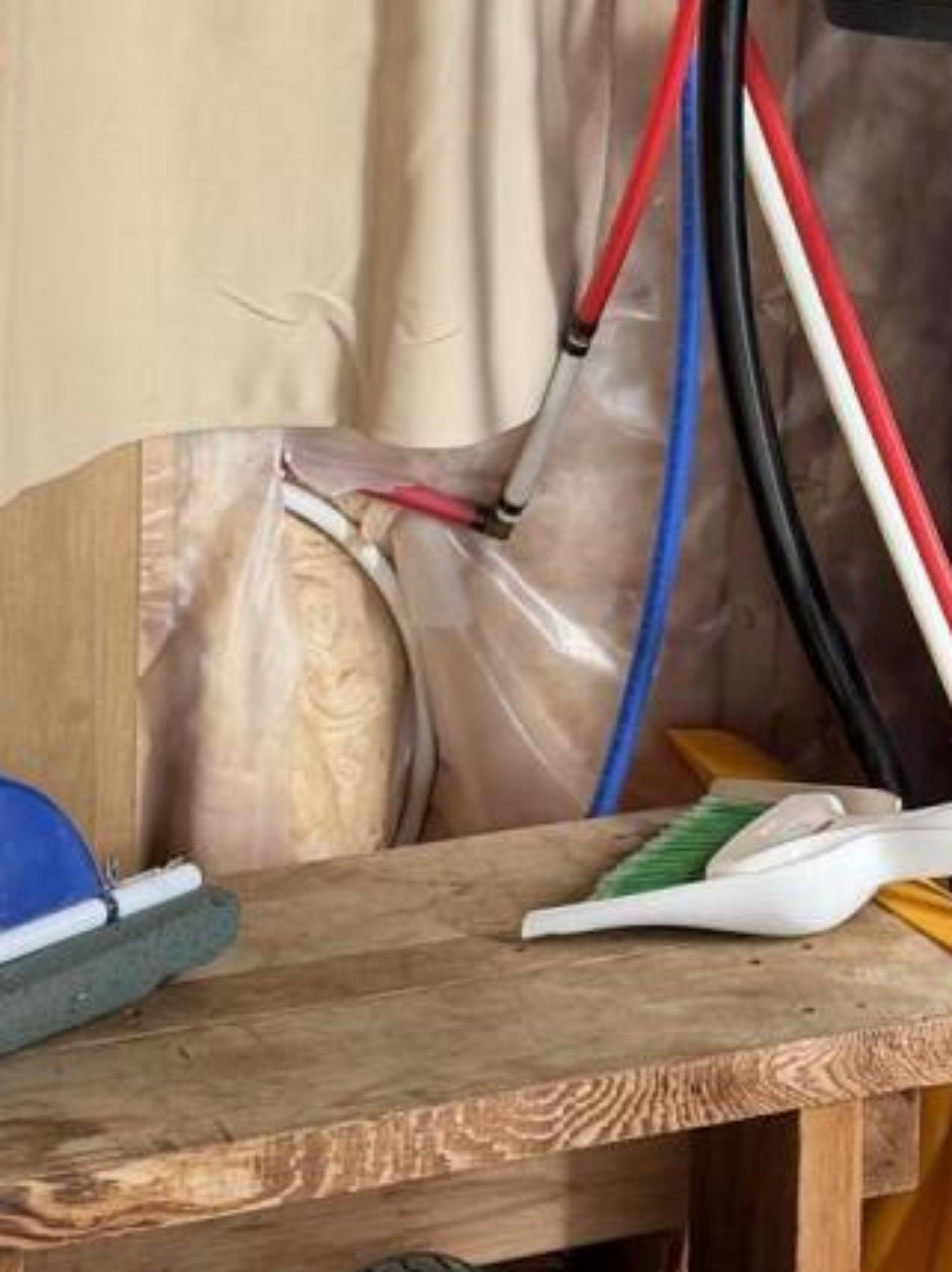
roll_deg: -1.9
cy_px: -36
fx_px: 4113
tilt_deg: -11.7
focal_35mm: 112
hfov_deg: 13.2
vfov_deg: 17.1
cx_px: 587
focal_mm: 6.76
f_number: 1.78
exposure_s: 1/121
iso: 100
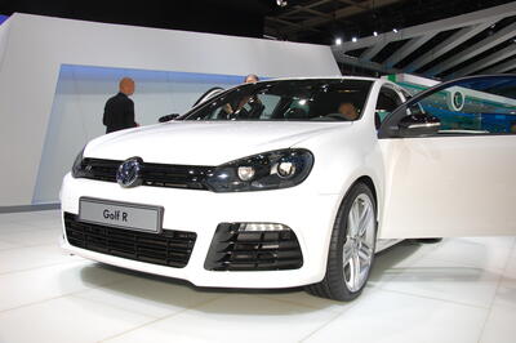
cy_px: 172
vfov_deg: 39.9
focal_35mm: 33
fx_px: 473
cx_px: 258
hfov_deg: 57.3
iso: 200
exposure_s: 1/125
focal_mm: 22
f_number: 5.6
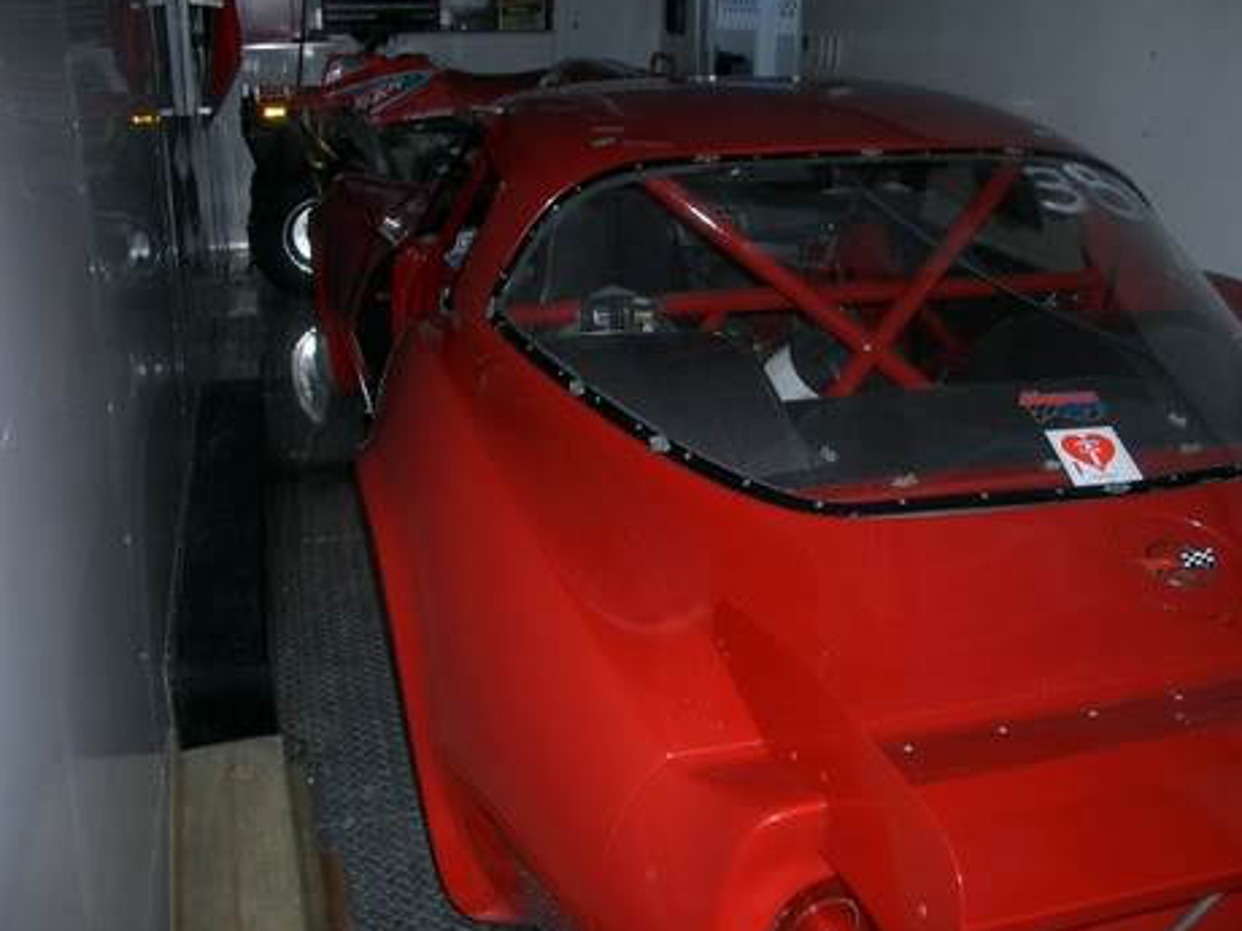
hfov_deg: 50.1
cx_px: 653
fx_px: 1328
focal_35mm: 37
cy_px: 457
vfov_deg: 38.7
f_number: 2.6
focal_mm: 5.8
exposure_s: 1/40
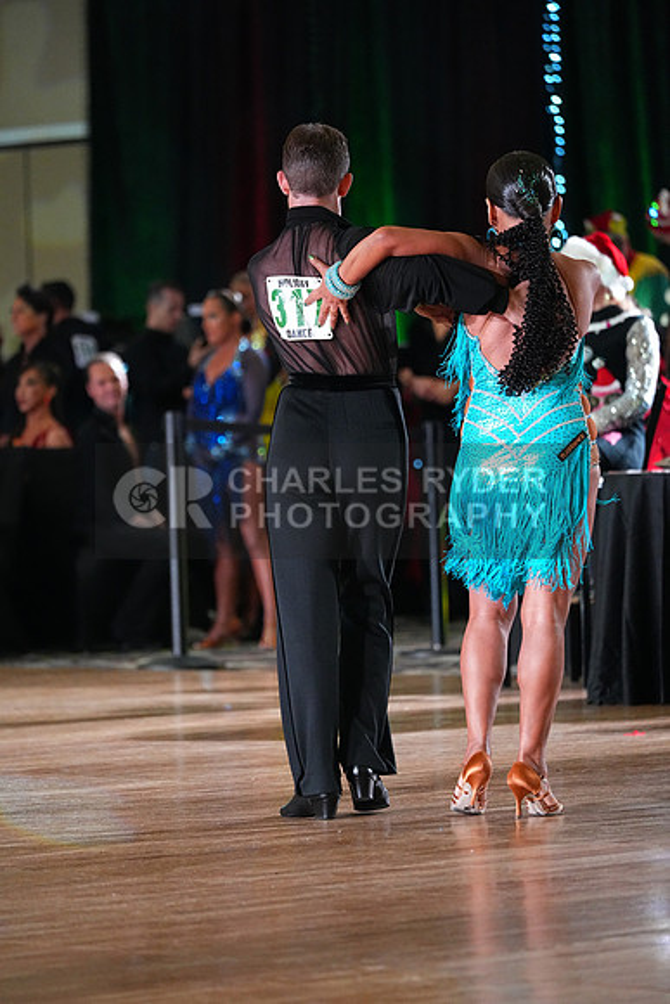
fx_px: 5580
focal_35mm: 200
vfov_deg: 10.3
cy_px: 502
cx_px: 335
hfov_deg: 6.9
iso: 8000
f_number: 4
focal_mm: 200
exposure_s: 1/400
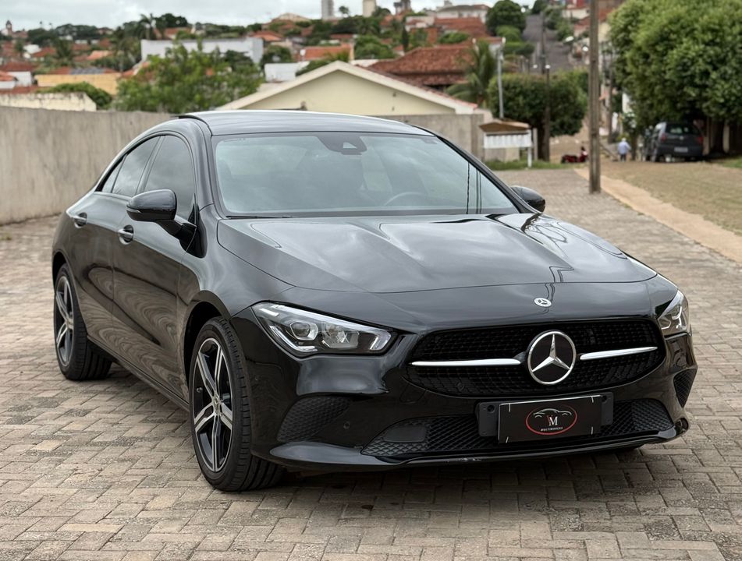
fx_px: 1032
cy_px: 280
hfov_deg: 39.5
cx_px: 371
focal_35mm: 48
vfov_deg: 30.4
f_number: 1.78
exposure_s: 1/1543
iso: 80
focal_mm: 6.76
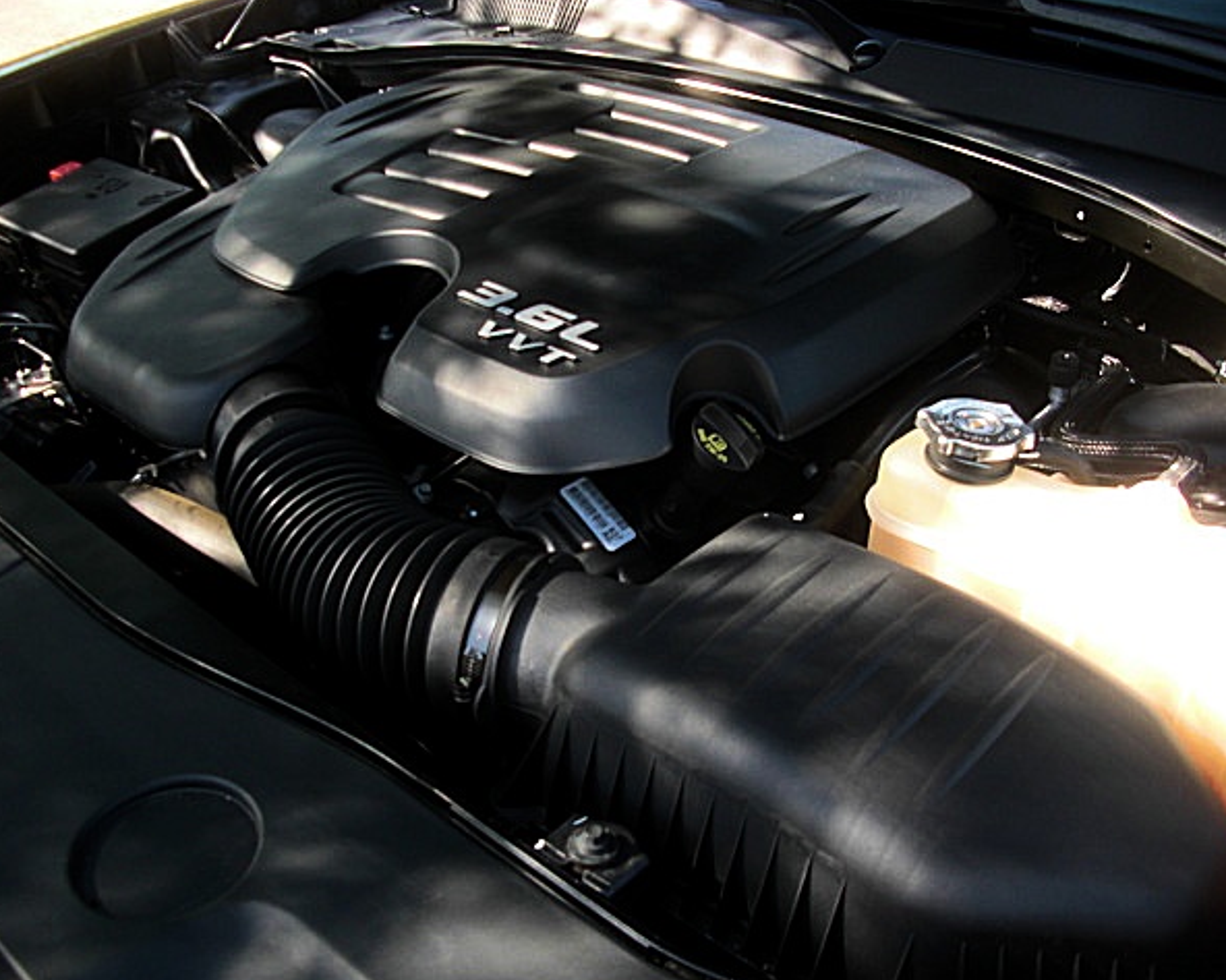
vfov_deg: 39.1
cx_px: 615
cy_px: 489
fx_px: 1378
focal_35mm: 38
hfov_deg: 48.0
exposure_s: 1/125
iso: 50
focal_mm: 6.3
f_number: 2.8
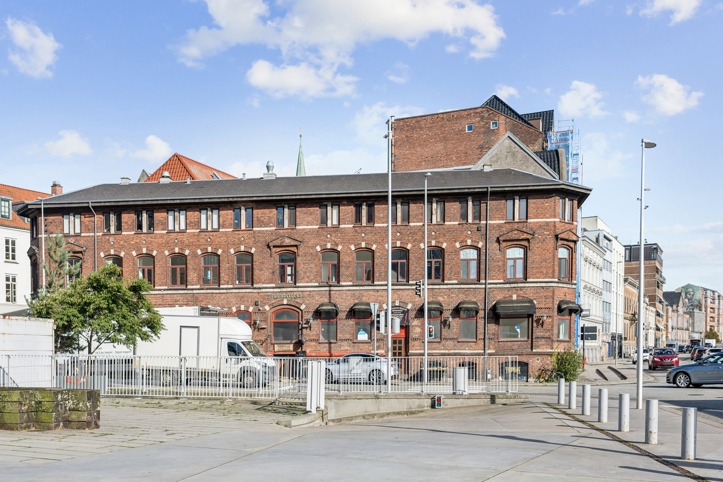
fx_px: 663
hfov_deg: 57.2
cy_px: 259
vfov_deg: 40.0
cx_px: 341
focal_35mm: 33
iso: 160
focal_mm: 29
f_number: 4
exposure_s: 1/2000
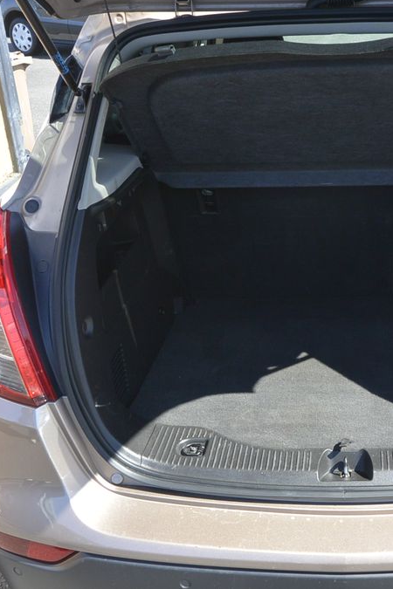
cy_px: 292
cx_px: 340
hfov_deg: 29.5
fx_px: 720
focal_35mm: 44
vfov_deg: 44.5
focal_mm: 11
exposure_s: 1/320
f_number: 4.5
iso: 160
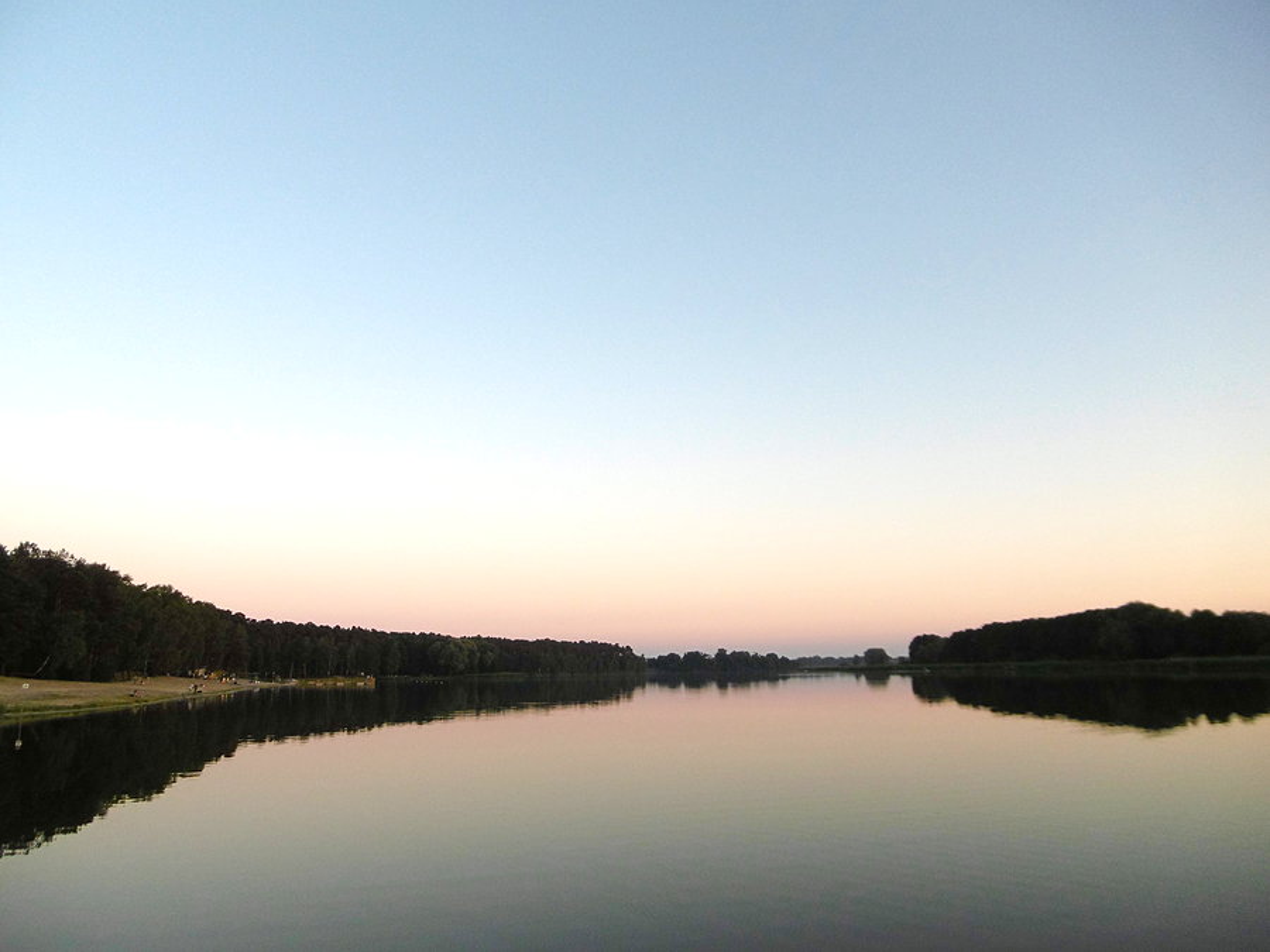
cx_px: 635
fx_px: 881
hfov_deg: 71.6
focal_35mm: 24
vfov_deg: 56.8
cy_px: 476
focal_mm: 4.3
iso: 100
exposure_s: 1/125
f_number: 3.1
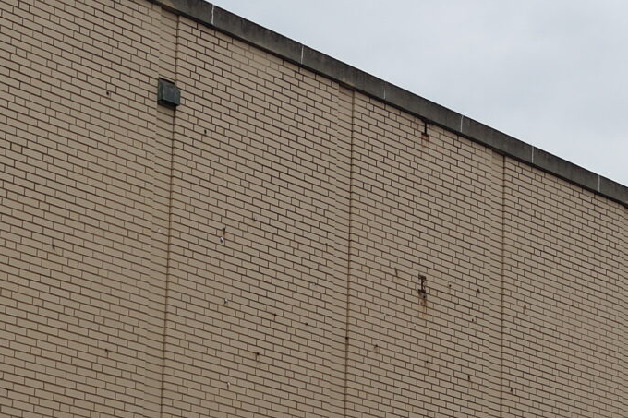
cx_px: 380
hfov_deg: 18.1
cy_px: 567
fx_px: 1971
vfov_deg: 11.7
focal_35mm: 113
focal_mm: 20
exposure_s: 1/125
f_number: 4
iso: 100
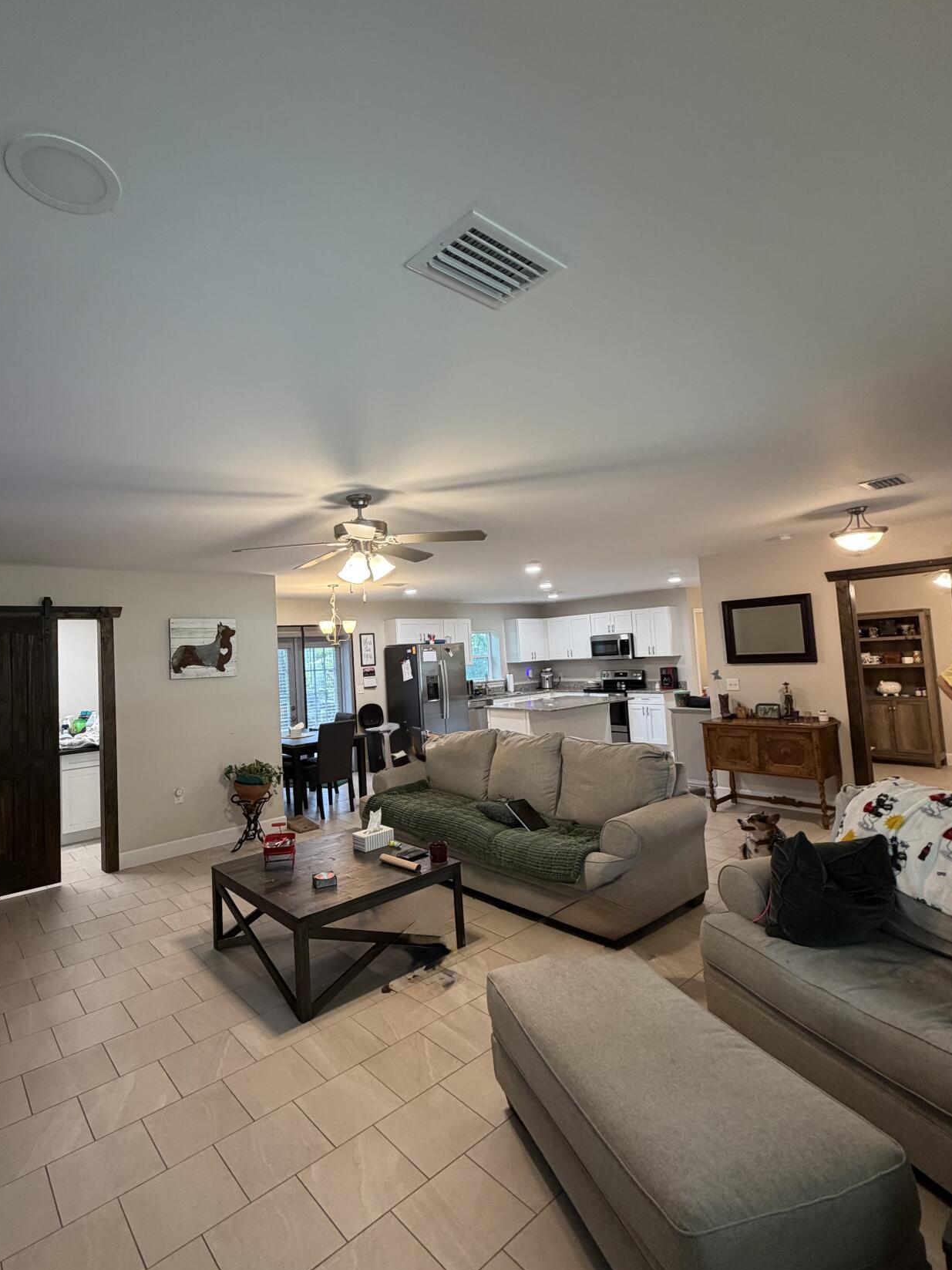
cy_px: 620
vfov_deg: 91.0
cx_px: 406
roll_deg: +3.2
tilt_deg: +5.7
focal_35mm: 17
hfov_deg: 74.3
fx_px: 623
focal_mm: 2.22
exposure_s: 1/60
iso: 200
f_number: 2.2
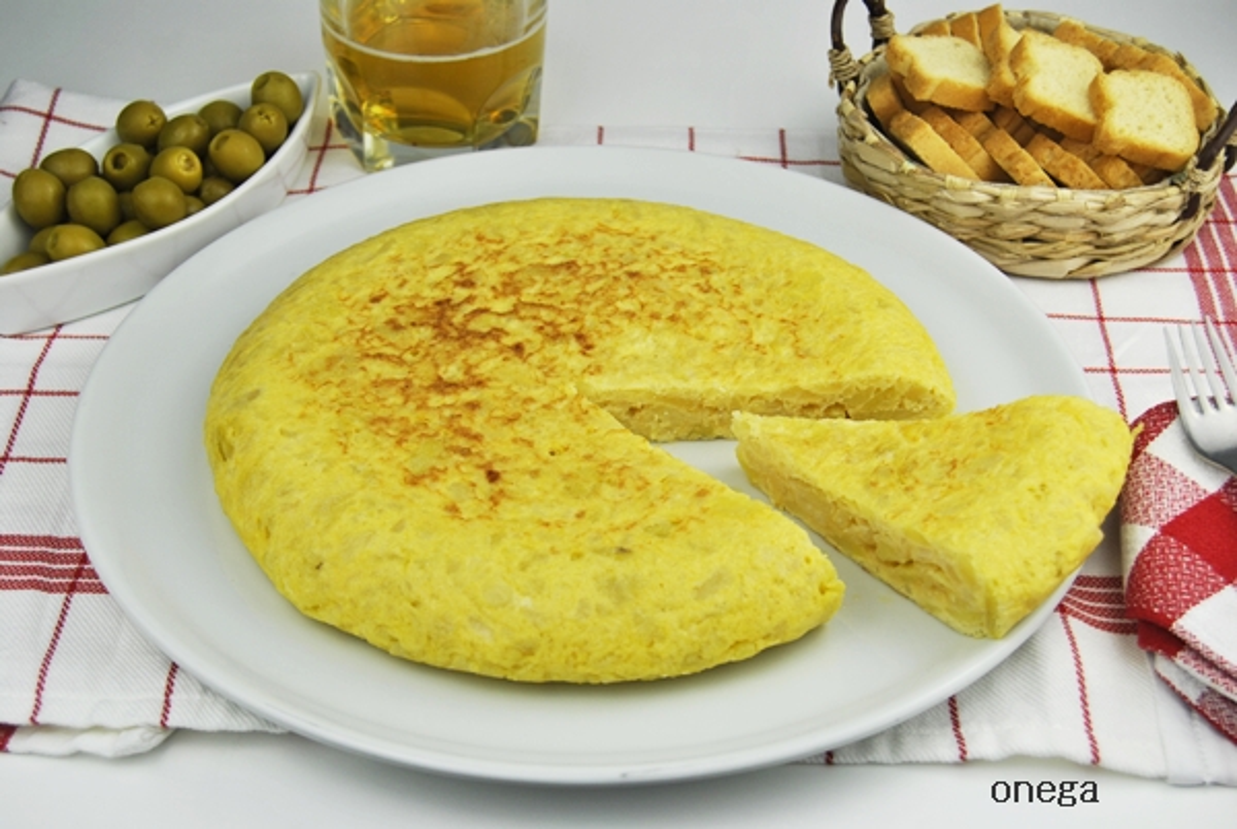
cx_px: 618
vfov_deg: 23.9
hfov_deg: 35.0
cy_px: 414
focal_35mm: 57
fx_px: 1961
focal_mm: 38
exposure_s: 1/160
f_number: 6.3
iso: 100
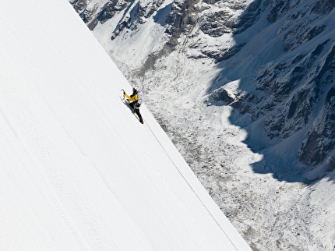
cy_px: 126
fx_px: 1625
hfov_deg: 11.8
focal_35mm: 168
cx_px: 168
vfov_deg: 8.8
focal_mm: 40
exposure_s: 1/120
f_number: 2.8
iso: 400
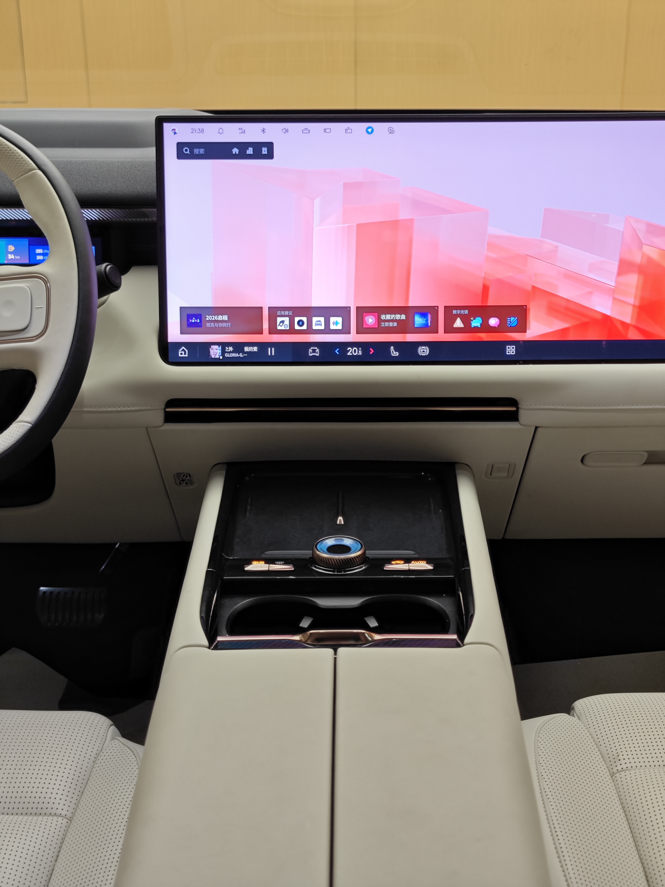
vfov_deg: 41.2
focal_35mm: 46
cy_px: 444
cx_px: 332
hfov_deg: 31.5
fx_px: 1178
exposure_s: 1/50
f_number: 1.9
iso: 100
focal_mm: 8.7
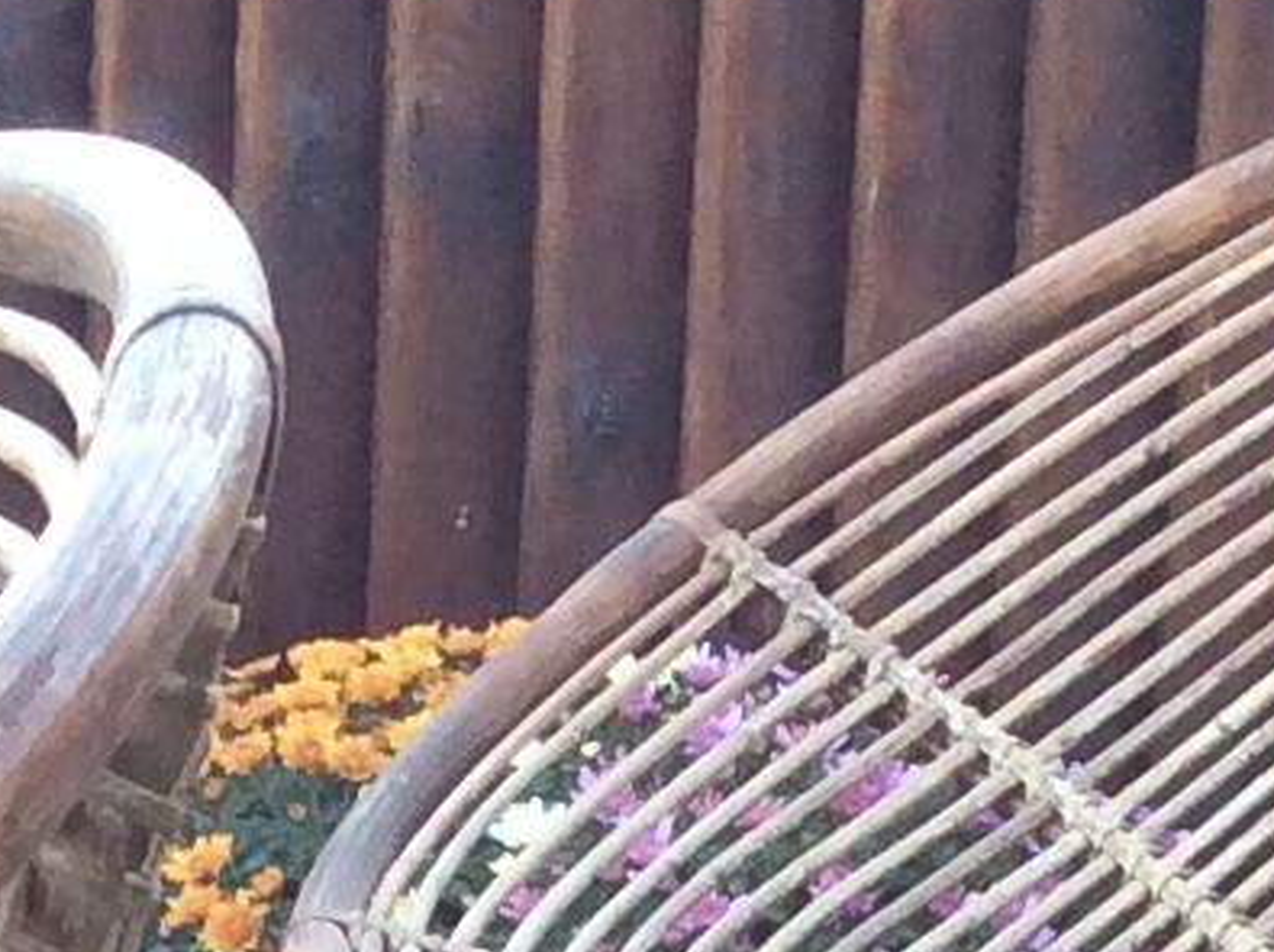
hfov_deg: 9.4
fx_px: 7717
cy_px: 2456
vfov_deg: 6.6
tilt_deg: -21.5
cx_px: 81
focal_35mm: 210
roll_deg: +0.9
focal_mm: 3.3
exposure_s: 1/50
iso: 32
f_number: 2.4
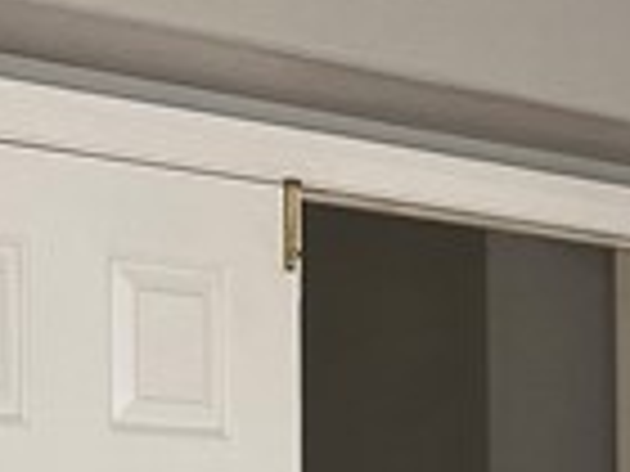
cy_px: 760
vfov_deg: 7.6
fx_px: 3458
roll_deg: +0.1
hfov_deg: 9.3
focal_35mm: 190
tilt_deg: -2.1
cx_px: 1498
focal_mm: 4.25
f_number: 1.8
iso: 64
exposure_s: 1/120
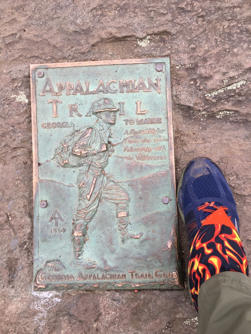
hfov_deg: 48.2
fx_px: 280
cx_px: 126
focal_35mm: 29
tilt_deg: -70.5
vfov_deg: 61.7
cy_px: 167
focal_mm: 4.15
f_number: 2.2
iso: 25
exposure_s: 1/184
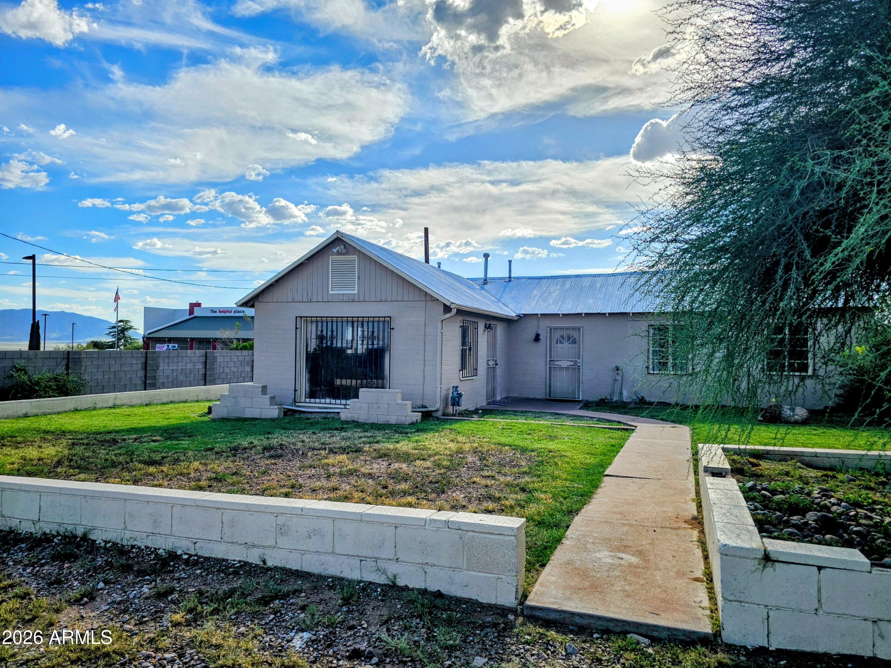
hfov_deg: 73.9
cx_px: 446
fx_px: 592
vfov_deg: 58.9
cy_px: 334
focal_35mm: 23
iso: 10
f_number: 1.7
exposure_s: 1/1135
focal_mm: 6.3
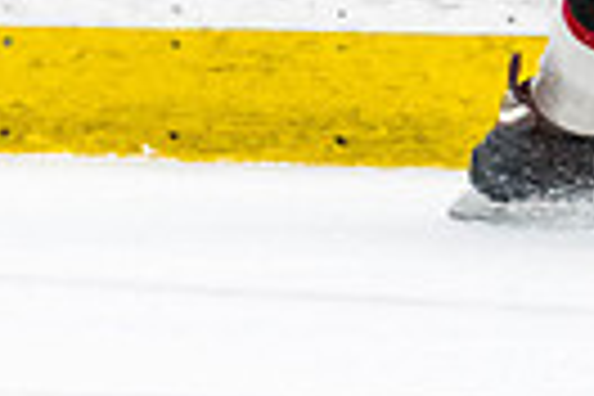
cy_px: -439
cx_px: 1188
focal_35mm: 1991
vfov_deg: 0.7
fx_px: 32849
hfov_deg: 1.0
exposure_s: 1/640
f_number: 2.8
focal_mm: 200
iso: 3200
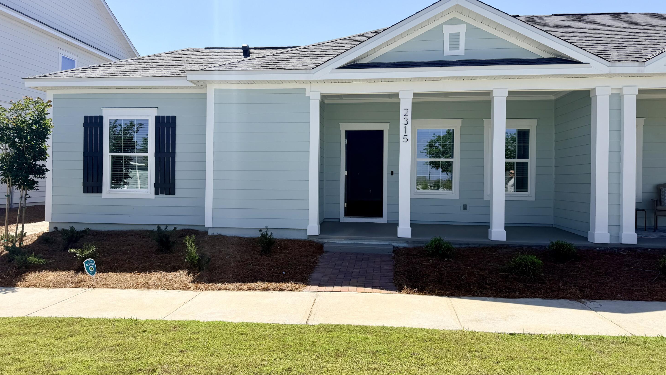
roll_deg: +0.5
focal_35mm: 27
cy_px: 180
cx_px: 324
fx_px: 477
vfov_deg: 42.9
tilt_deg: +1.5
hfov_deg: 69.8
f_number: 1.78
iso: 80
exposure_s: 1/5319
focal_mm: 6.76
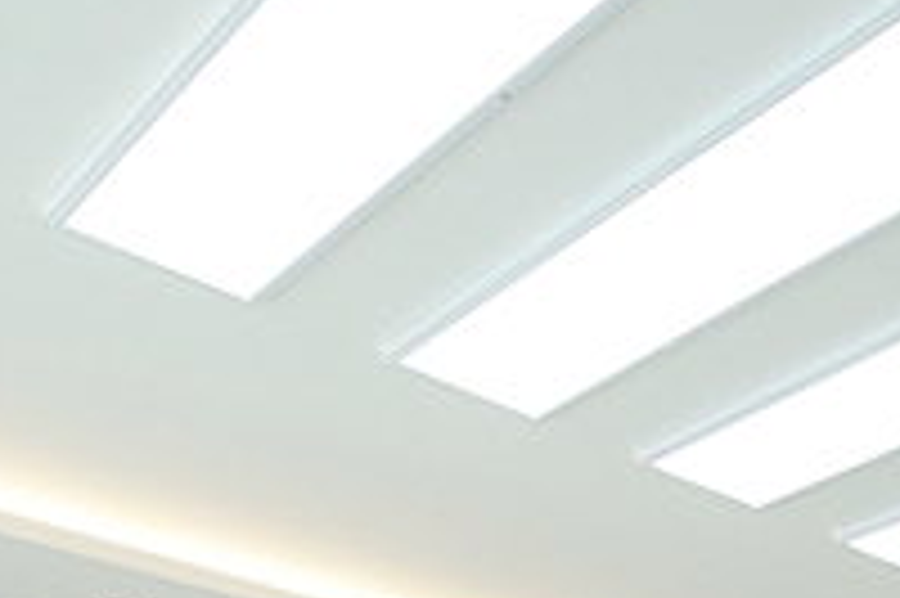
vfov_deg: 17.8
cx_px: 698
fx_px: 1499
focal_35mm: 60
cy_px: 1102
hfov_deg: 32.7
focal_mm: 10
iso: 800
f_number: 4
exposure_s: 1/320
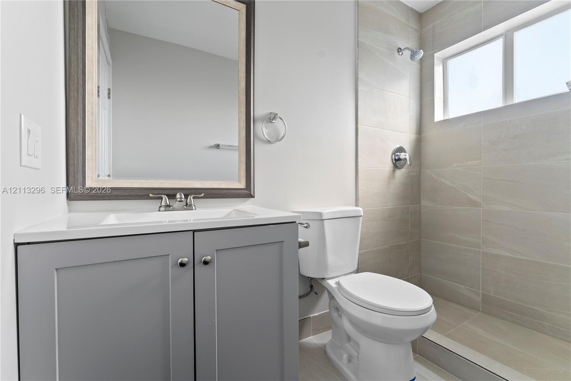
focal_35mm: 15
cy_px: 190
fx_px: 244
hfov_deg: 98.9
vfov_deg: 75.9
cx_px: 286
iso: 100
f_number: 8
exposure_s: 1.3
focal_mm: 15.4
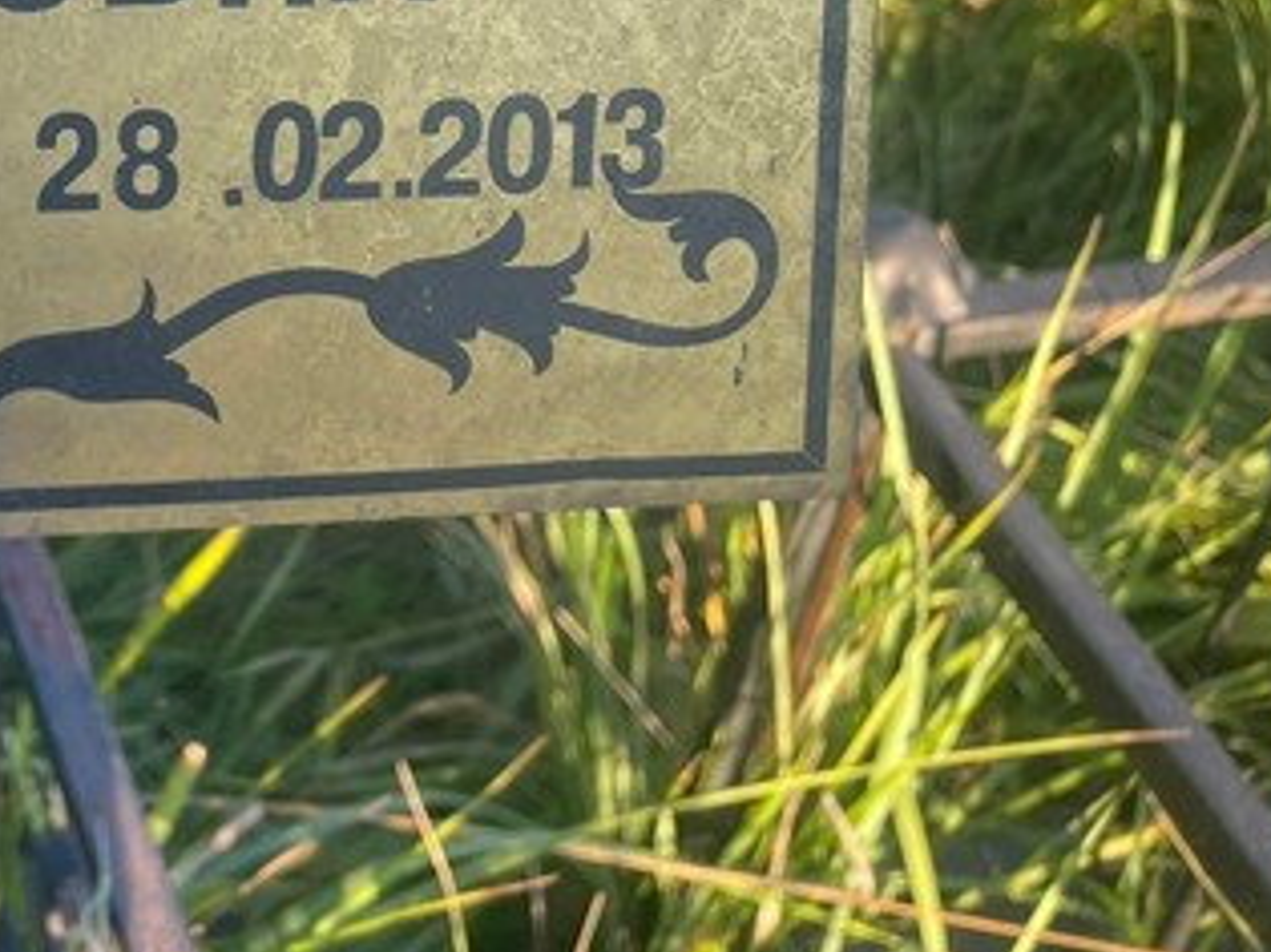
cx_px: -226
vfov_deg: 20.7
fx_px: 2422
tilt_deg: -32.6
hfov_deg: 26.4
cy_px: -194
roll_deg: -2.0
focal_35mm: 66
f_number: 1.6
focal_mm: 4.2
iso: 32
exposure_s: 1/267
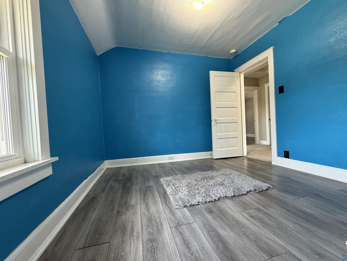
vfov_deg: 85.7
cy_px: 130
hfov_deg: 102.1
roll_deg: +2.5
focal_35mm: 14
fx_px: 140
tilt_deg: -1.4
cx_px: 174
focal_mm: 2.22
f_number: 2.2
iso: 250
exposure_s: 1/60
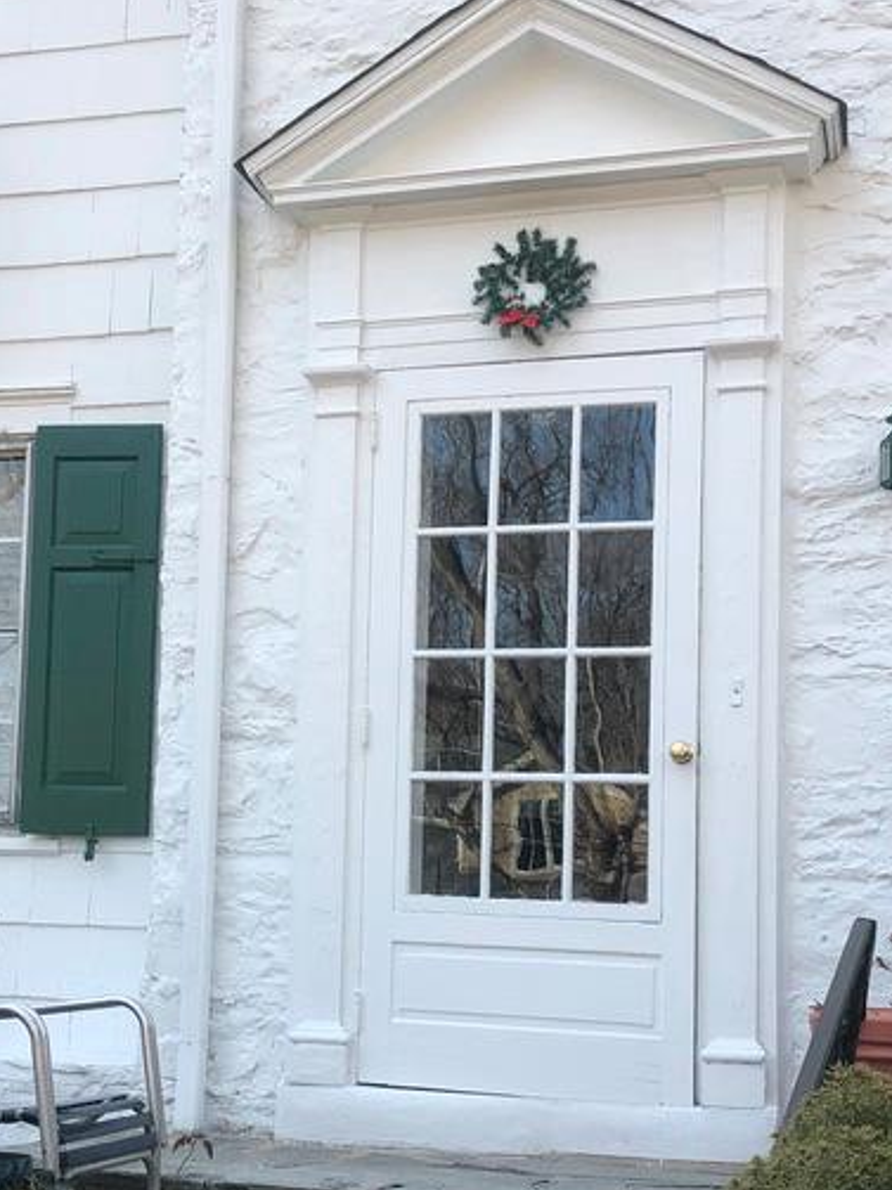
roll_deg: -2.8
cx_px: 293
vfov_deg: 33.5
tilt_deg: +3.9
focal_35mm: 57
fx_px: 1959
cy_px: 781
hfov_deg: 25.5
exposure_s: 1/470
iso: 20
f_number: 1.8
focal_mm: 4
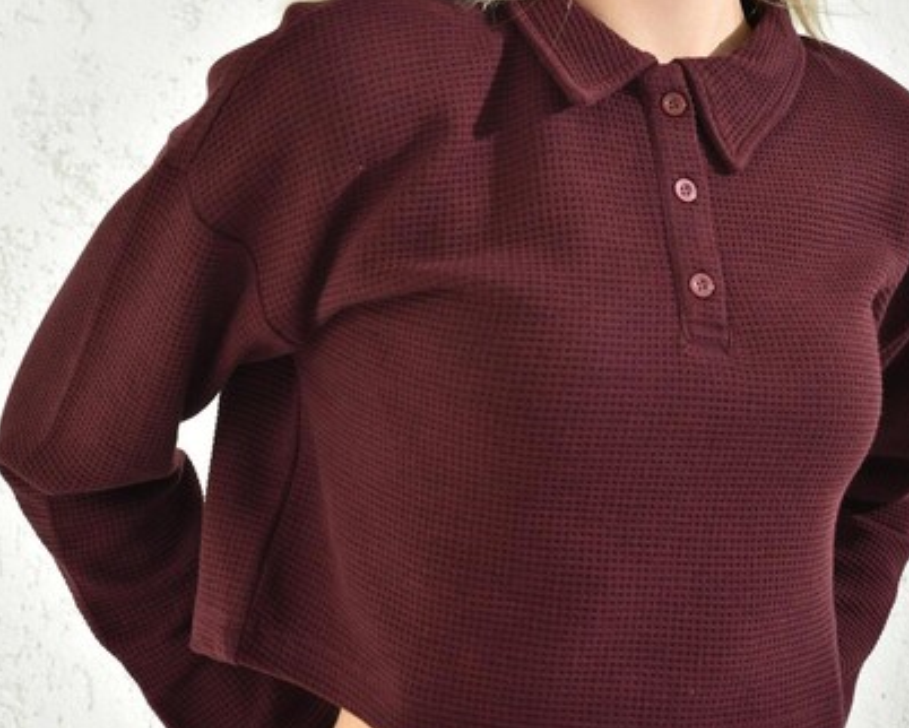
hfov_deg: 30.0
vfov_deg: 24.0
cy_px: 192
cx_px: 513
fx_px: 1696
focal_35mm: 63
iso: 100
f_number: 7.1
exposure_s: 1/160
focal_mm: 36
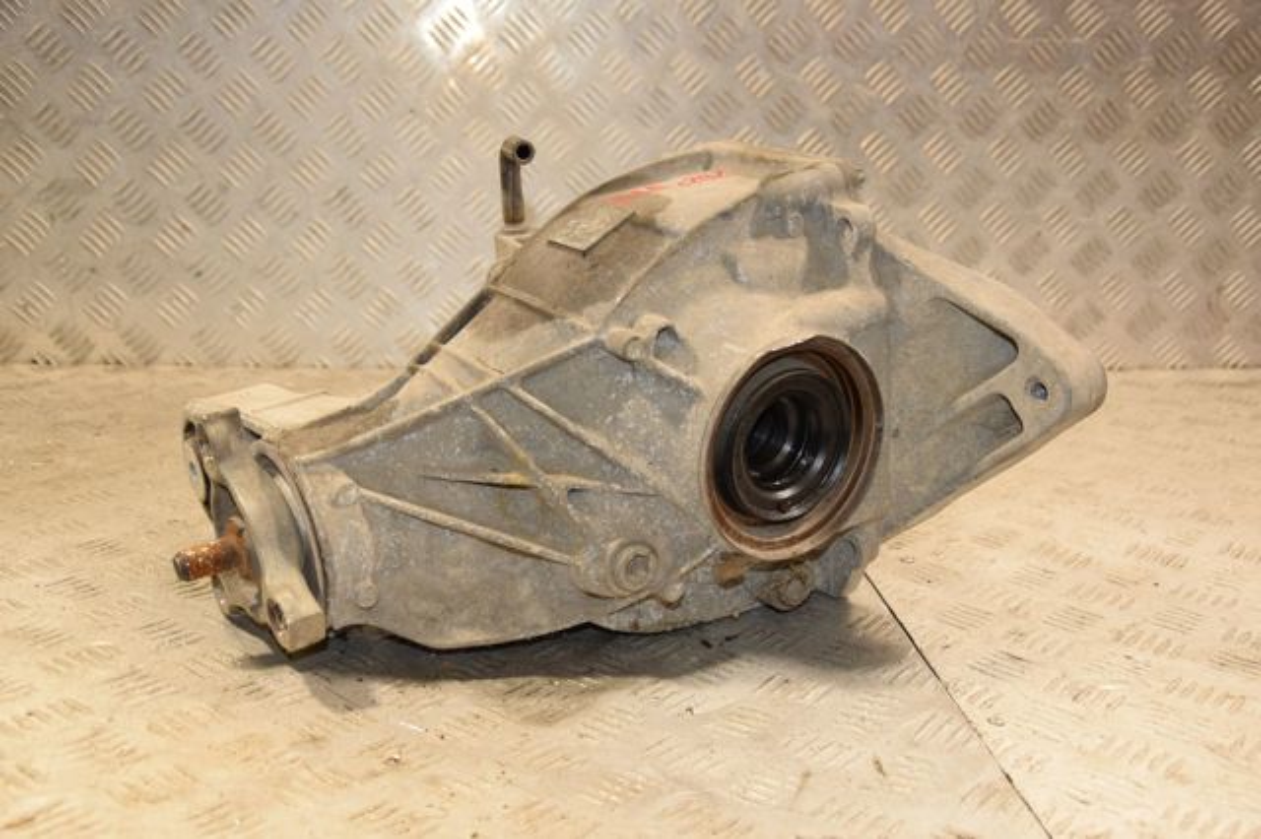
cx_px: 630
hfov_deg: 49.6
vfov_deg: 34.2
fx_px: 1365
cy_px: 420
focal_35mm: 39
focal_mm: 26
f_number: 5
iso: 800
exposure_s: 1/200
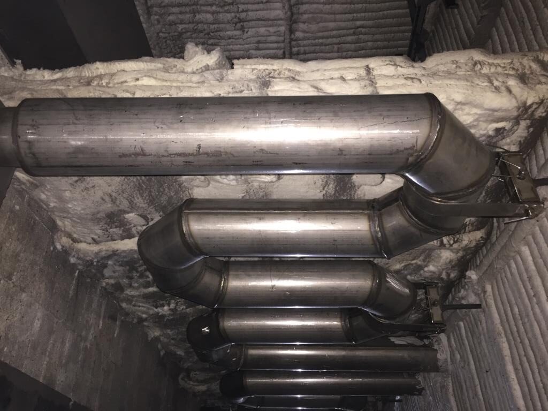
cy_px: 206
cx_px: 274
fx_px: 459
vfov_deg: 48.2
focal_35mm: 29
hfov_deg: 61.7
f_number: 2.2
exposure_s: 1/17
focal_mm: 4.15
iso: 160
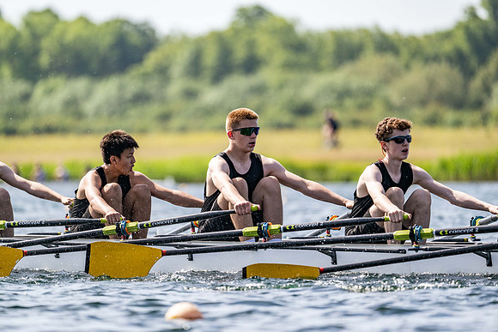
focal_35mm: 400
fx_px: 5534
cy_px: 166
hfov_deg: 5.2
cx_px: 249
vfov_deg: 3.4
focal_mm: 400
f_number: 4.5
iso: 280
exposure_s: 1/2500
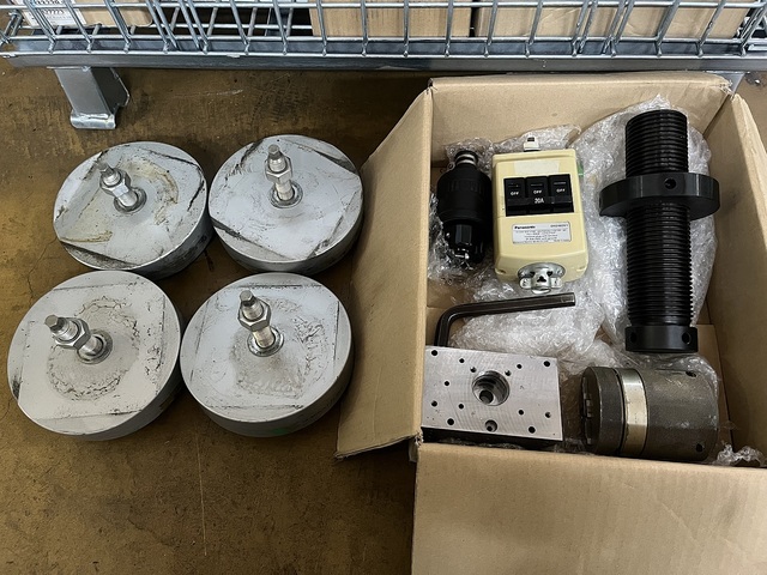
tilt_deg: -64.2
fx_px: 576
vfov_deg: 53.1
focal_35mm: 26
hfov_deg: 67.3
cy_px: 288
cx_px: 384
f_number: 1.6
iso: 640
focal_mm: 5.1
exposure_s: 1/33
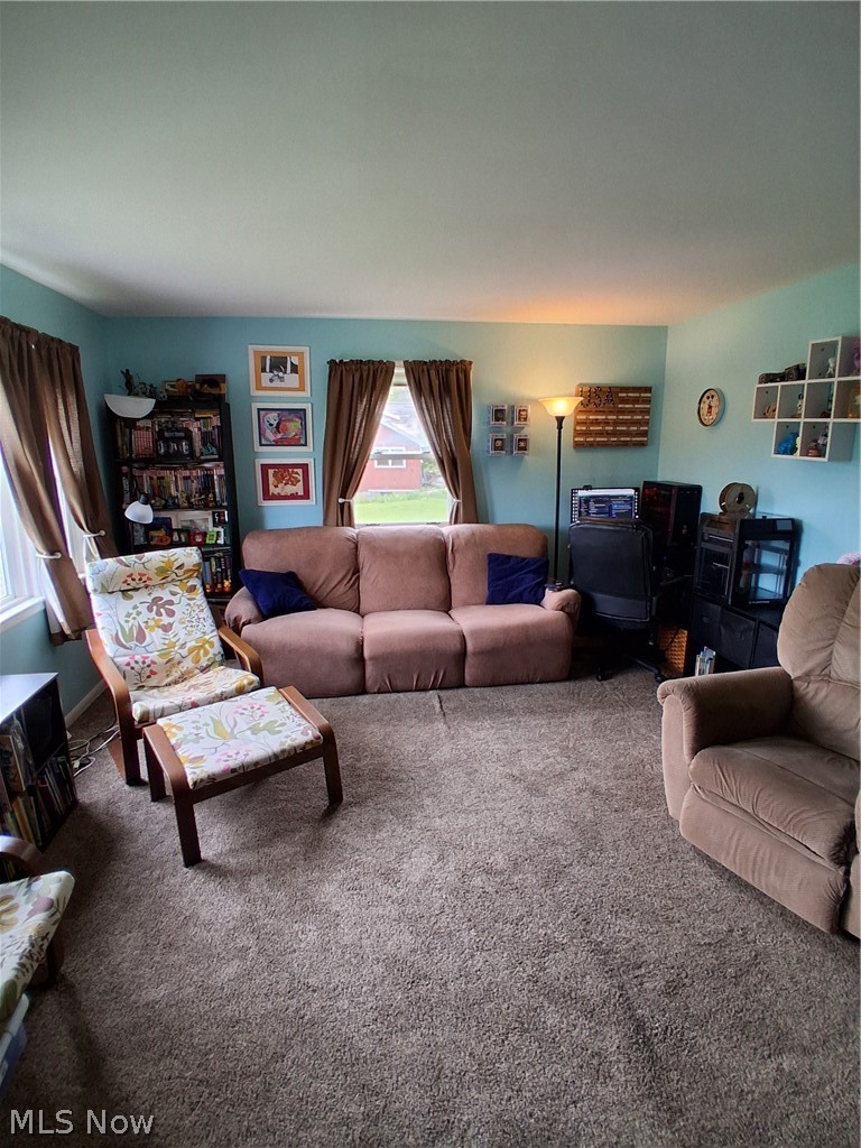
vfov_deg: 91.0
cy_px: 574
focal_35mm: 17
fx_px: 564
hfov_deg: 74.7
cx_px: 430
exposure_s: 1/60
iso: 125
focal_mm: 1.4
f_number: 2.2
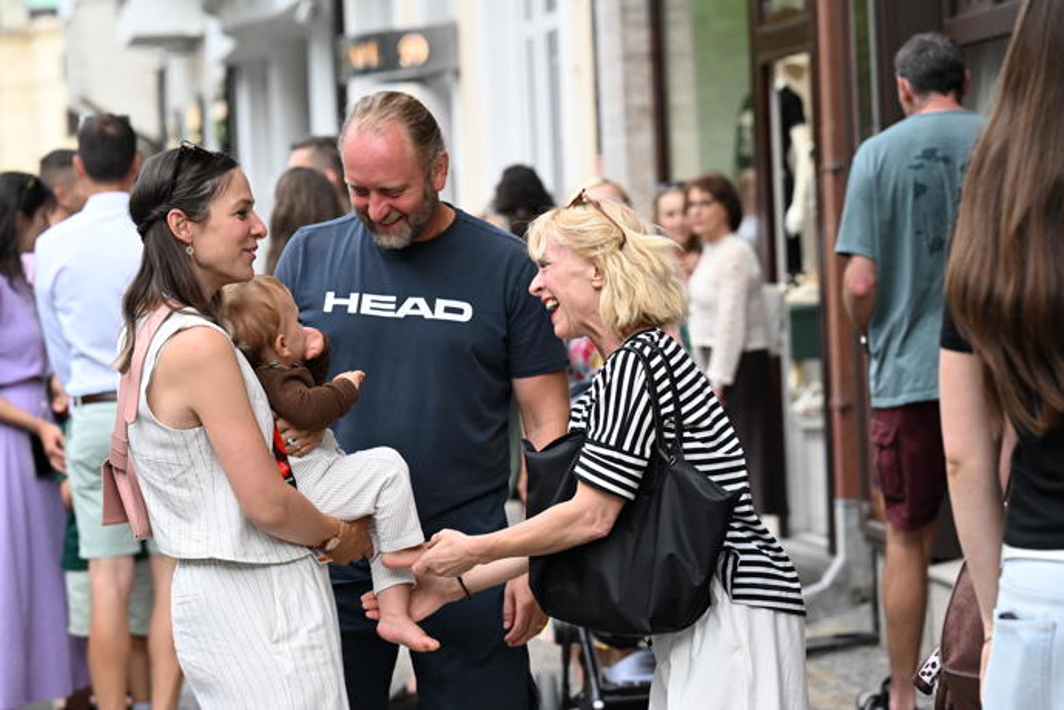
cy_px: 355
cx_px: 532
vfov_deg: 11.4
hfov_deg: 17.1
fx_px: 3546
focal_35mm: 120
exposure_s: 1/1000
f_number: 5
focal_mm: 120
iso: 1600
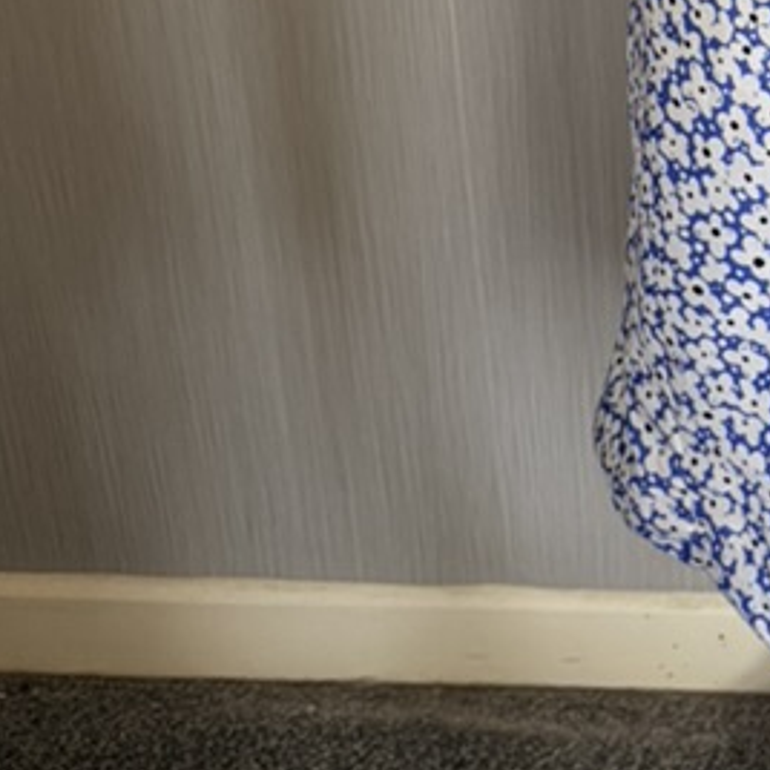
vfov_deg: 18.7
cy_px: -405
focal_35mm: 81
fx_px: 2038
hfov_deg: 19.2
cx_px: 1086
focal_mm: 6.76
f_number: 1.78
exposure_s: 1/95
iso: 200
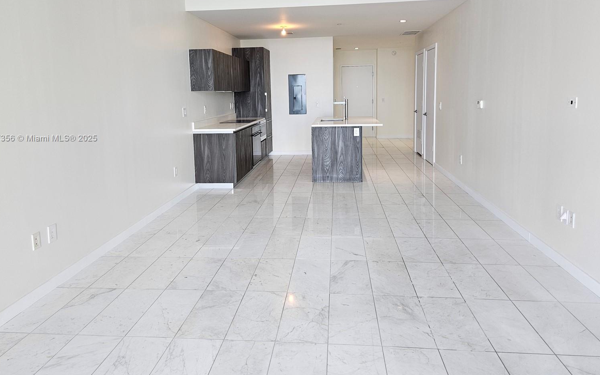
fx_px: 425
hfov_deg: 70.4
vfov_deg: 47.2
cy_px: 139
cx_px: 289
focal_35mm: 26
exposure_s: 1/120
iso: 80
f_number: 1.8
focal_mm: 5.4
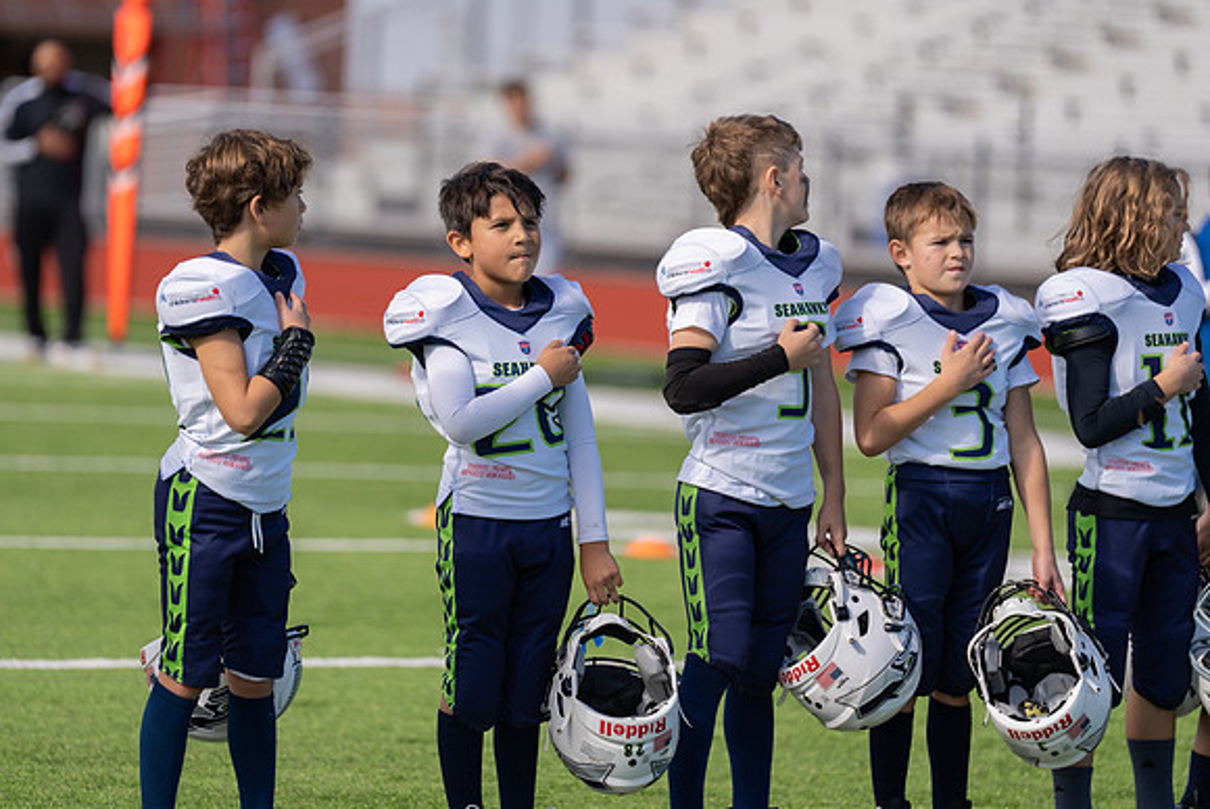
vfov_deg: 5.8
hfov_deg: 8.6
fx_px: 8019
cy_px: 332
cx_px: 494
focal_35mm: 238
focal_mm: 200
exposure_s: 1/1600
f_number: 2.8
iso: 100
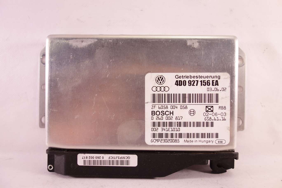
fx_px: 219
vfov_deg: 46.4
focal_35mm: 28
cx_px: 141
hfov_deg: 65.5
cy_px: 94
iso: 200
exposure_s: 1/80
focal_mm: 10.4
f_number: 2.2
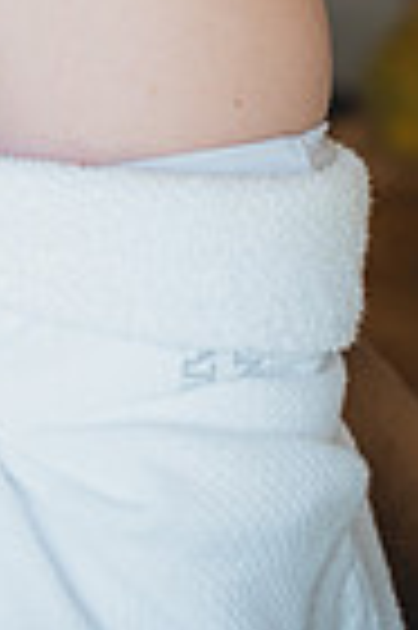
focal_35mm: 161
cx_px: -247
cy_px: -333
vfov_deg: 12.1
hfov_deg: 8.3
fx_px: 2811
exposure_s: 1/125
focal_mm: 50
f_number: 2.5
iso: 800
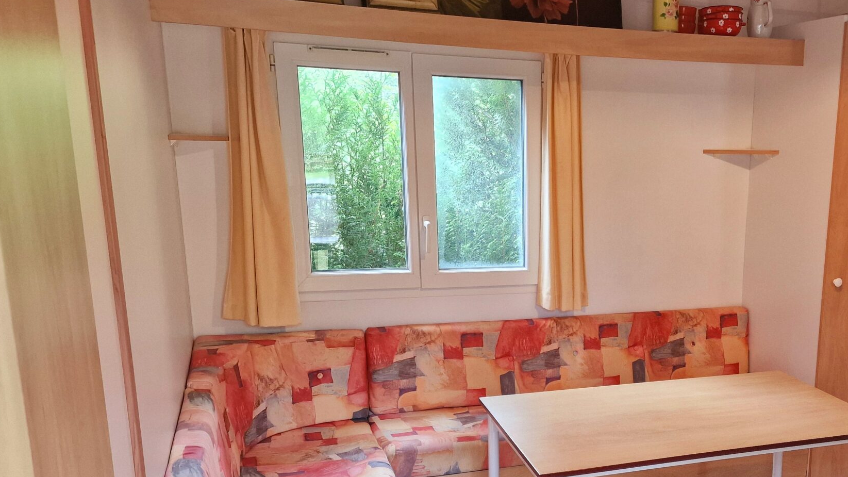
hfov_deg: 49.2
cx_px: 655
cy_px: 357
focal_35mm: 39
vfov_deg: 29.9
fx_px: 877
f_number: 1.8
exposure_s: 1/120
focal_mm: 6.4
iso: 400
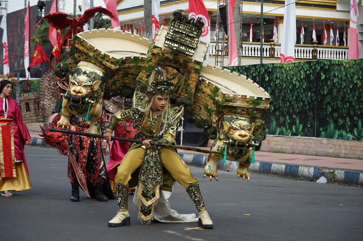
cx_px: 182
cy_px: 120
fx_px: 977
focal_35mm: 97
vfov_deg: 14.1
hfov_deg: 21.0
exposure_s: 1/400
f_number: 4.5
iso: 100
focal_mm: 65
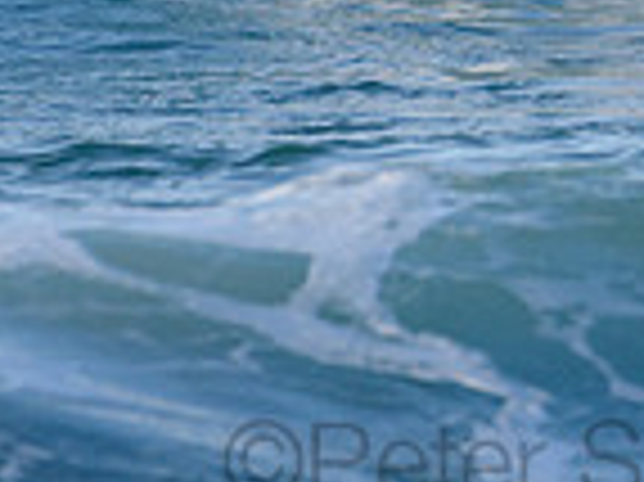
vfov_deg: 0.6
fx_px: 44519
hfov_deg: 0.8
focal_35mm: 2395
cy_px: -264
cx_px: 867
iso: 250
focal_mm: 500
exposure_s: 1/1600
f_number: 5.6
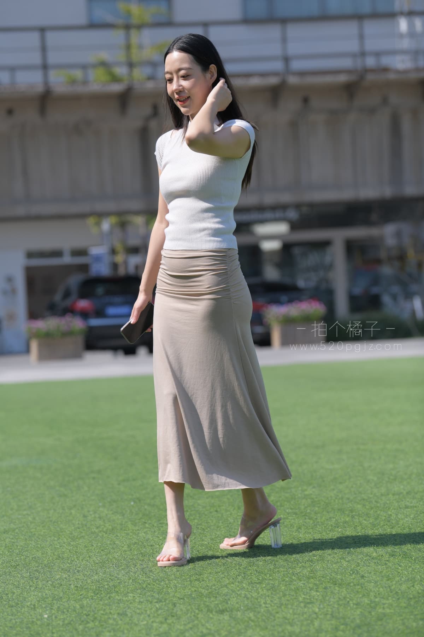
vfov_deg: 17.1
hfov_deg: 11.4
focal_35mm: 120
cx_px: 212
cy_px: 318
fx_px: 2120
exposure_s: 1/1250
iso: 140
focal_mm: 120
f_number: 4
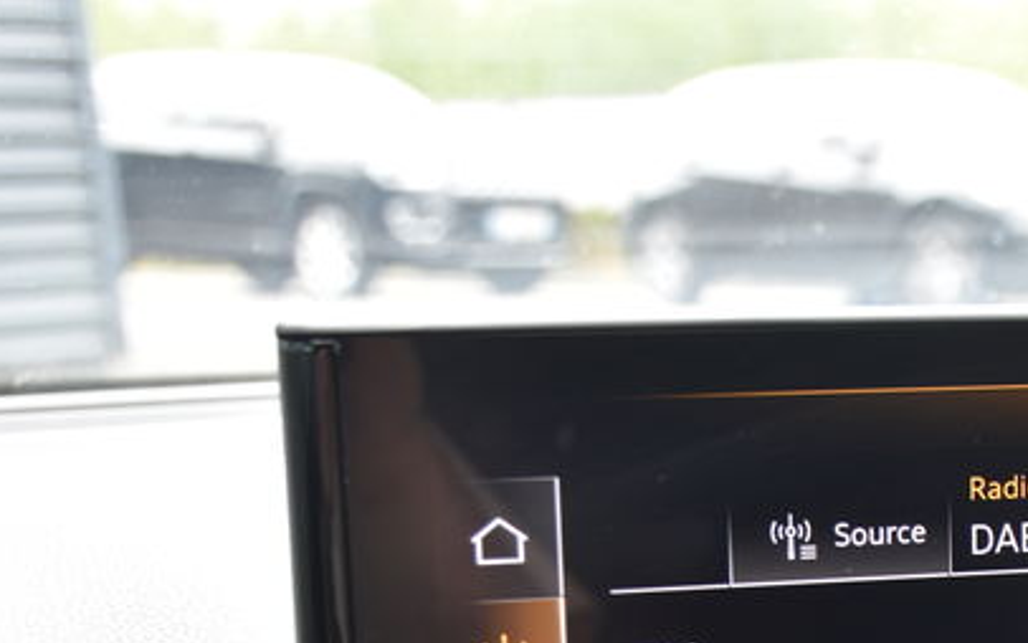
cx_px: 1129
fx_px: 2746
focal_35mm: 98
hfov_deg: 20.2
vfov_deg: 13.1
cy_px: 740
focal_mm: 26
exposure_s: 1/100
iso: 400
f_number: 5
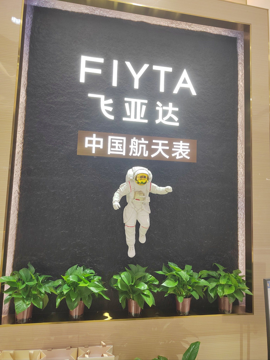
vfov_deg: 73.9
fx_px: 239
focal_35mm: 23
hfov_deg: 58.9
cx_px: 135
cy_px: 180
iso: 247
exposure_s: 1/100
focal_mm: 5.52
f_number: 1.9
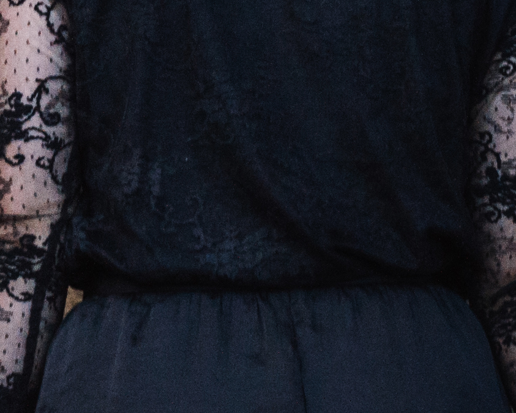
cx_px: 182
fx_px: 7665
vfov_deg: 3.1
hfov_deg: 3.9
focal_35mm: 502
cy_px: -175
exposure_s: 1/160
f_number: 7.1
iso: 400
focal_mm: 50
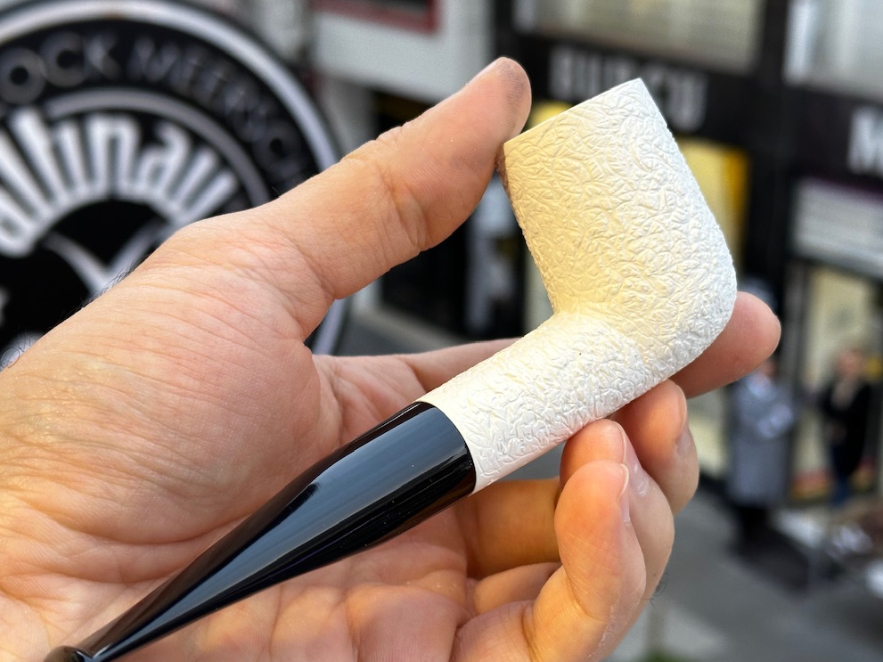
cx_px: 407
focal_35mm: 62
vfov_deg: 23.6
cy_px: 375
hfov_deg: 31.2
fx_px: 1581
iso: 100
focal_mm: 6.86
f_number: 1.78
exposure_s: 1/50
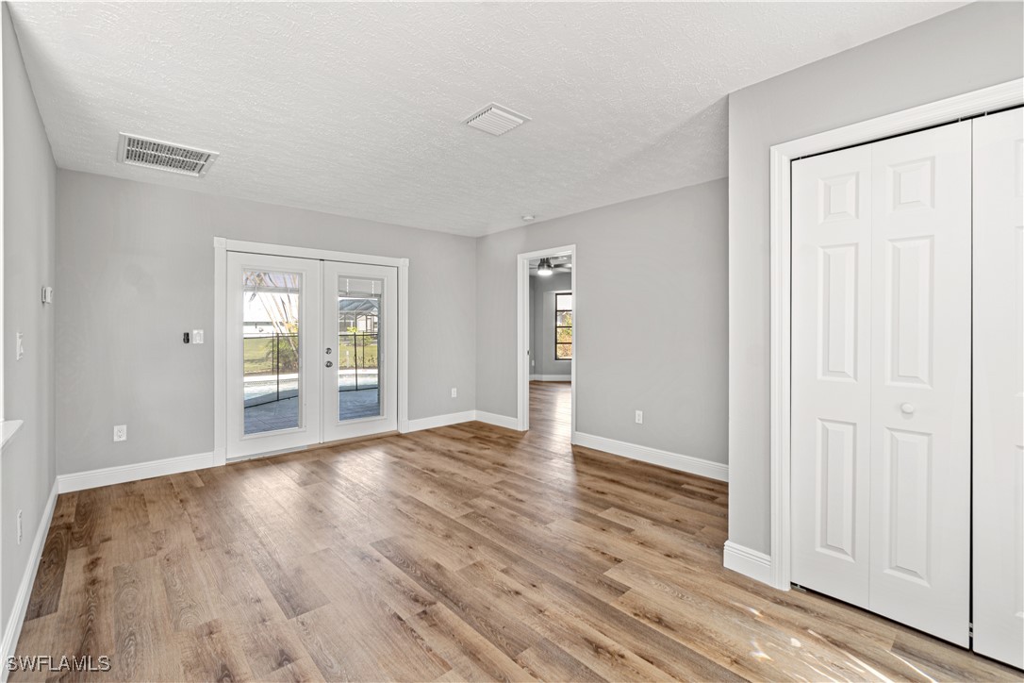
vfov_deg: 77.3
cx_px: 512
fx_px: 427
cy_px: 342
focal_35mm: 15
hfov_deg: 100.4
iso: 100
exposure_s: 1/1.25
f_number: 8
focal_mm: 10
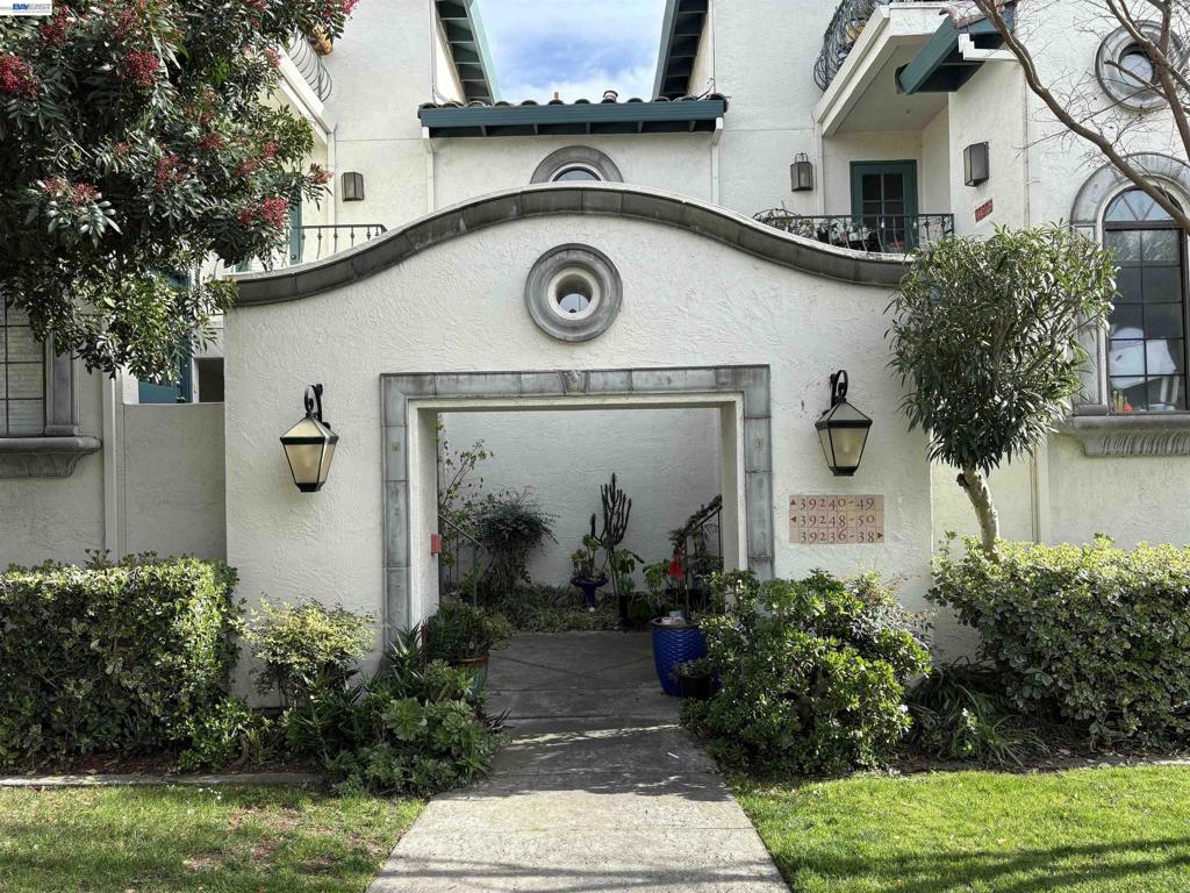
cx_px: 595
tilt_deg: +2.0
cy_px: 446
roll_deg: +1.9
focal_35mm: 26
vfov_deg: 53.1
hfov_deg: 67.3
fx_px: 894
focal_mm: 5.96
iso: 50
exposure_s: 1/1451
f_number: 1.6
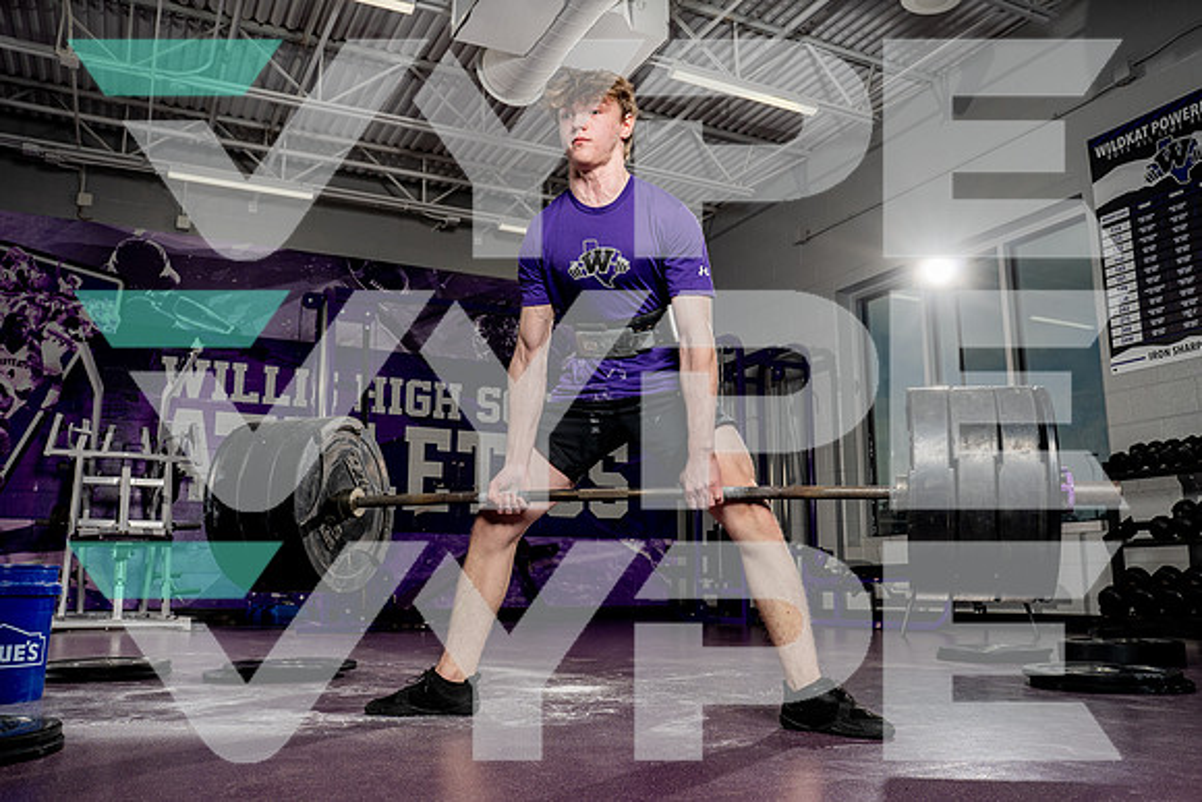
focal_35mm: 29
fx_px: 983
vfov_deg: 44.4
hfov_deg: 62.9
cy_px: 401
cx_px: 601
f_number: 8
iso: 100
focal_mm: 29
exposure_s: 1/250
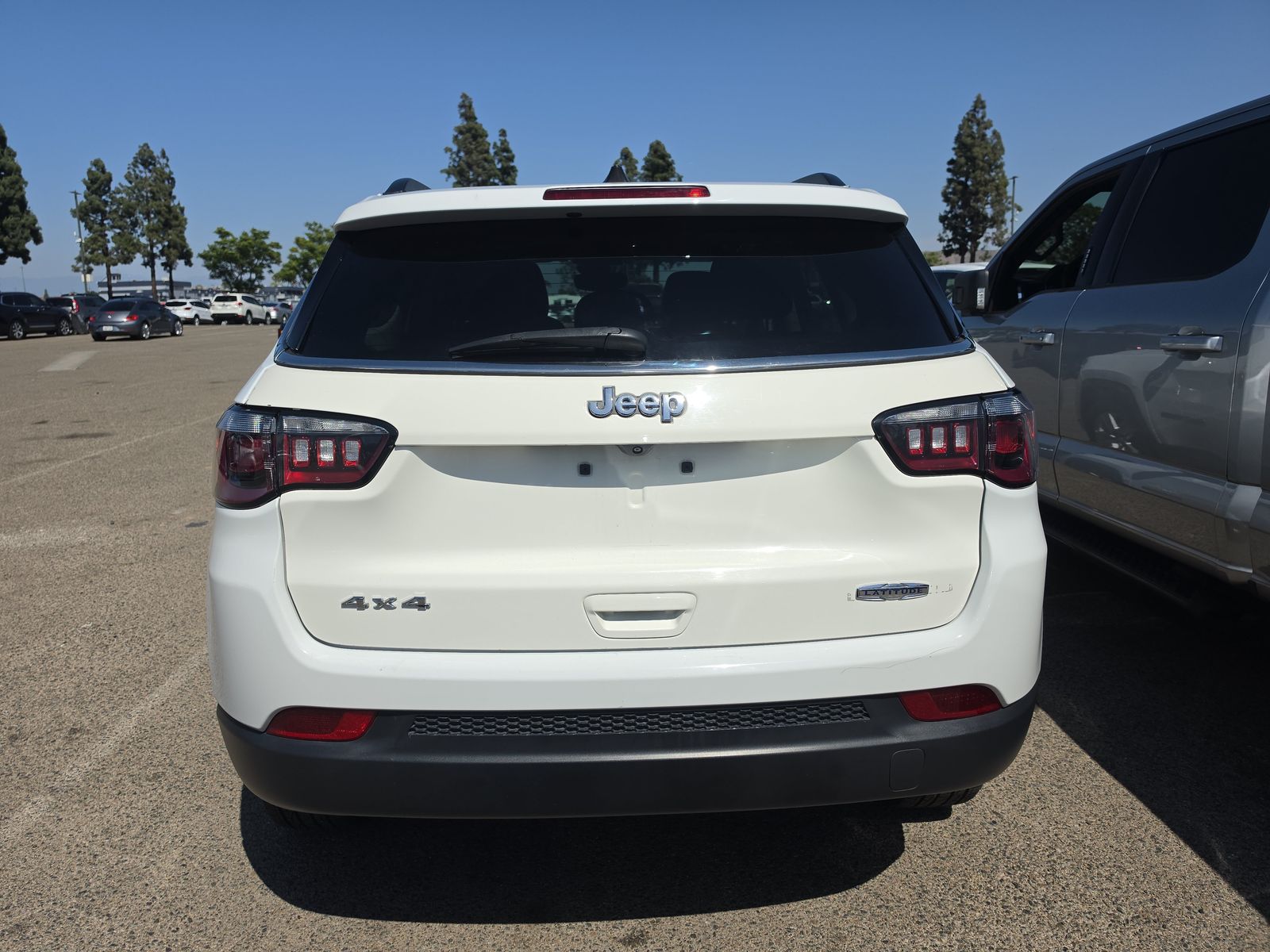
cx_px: 635
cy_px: 476
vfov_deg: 58.9
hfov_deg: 73.9
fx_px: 844
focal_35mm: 23
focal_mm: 6.5
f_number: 1.4
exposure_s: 1/1828
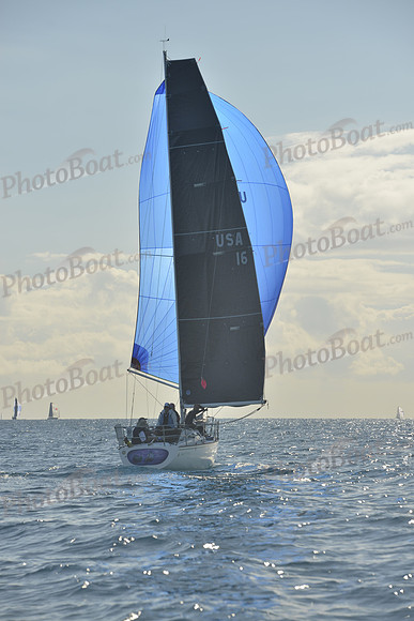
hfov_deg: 11.0
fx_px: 2155
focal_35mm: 125
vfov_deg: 16.4
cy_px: 310
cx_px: 207
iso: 200
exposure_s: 1/640
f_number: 8
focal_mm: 125
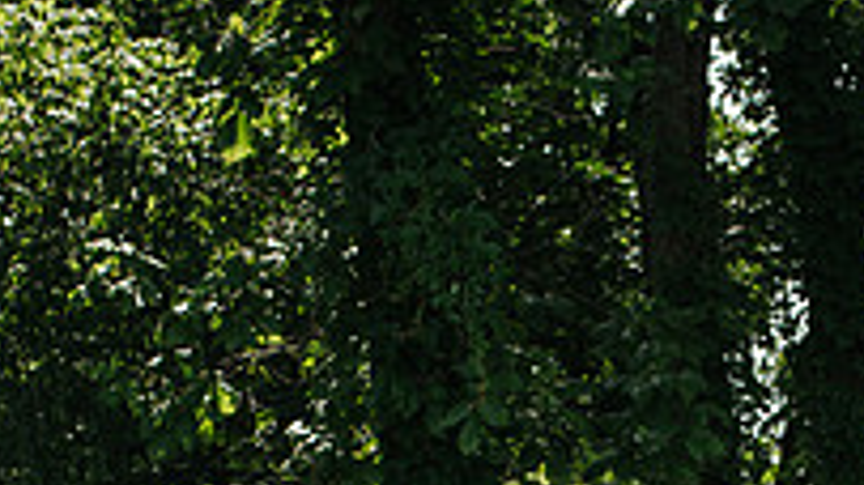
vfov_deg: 9.8
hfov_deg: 18.0
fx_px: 2702
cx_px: 702
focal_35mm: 118
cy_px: 833
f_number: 3.2
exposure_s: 1/400
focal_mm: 35
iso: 100
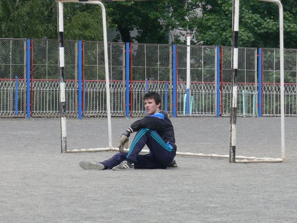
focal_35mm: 223
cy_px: 112
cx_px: 148
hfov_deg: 8.9
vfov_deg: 6.7
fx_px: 1913
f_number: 5.6
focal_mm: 26.4
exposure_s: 1/200
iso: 100
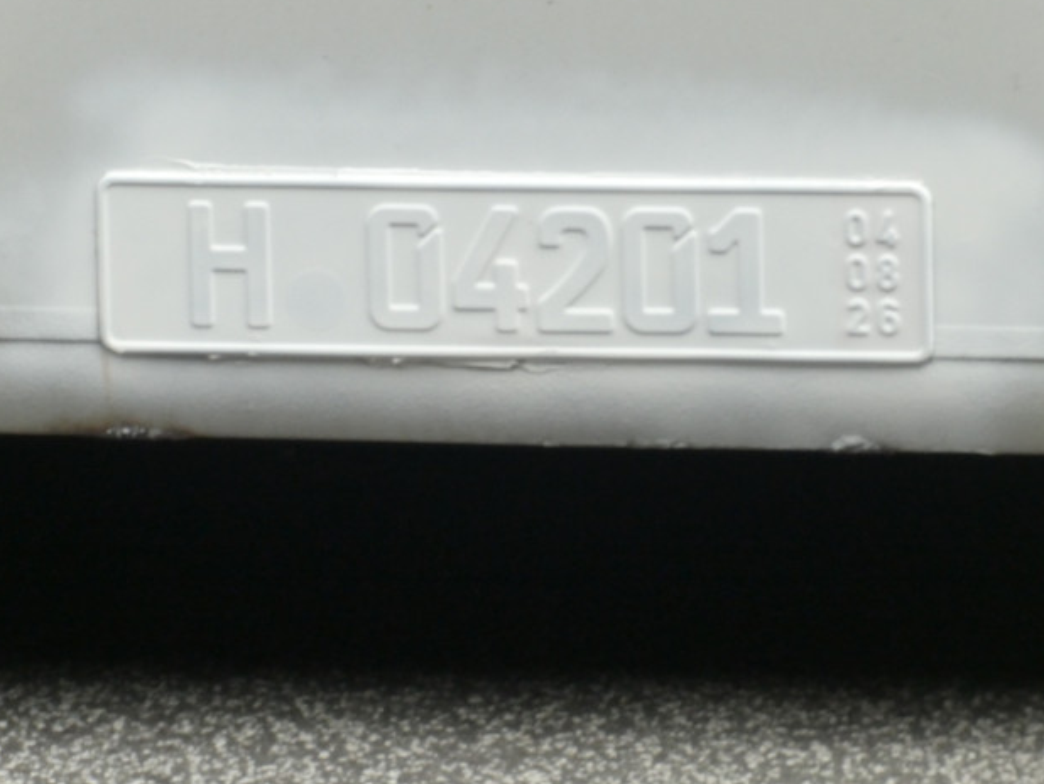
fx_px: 12491
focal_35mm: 414
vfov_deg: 3.6
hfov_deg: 4.8
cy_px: 380
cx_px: 505
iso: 500
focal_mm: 71.7
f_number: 6
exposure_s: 1/100
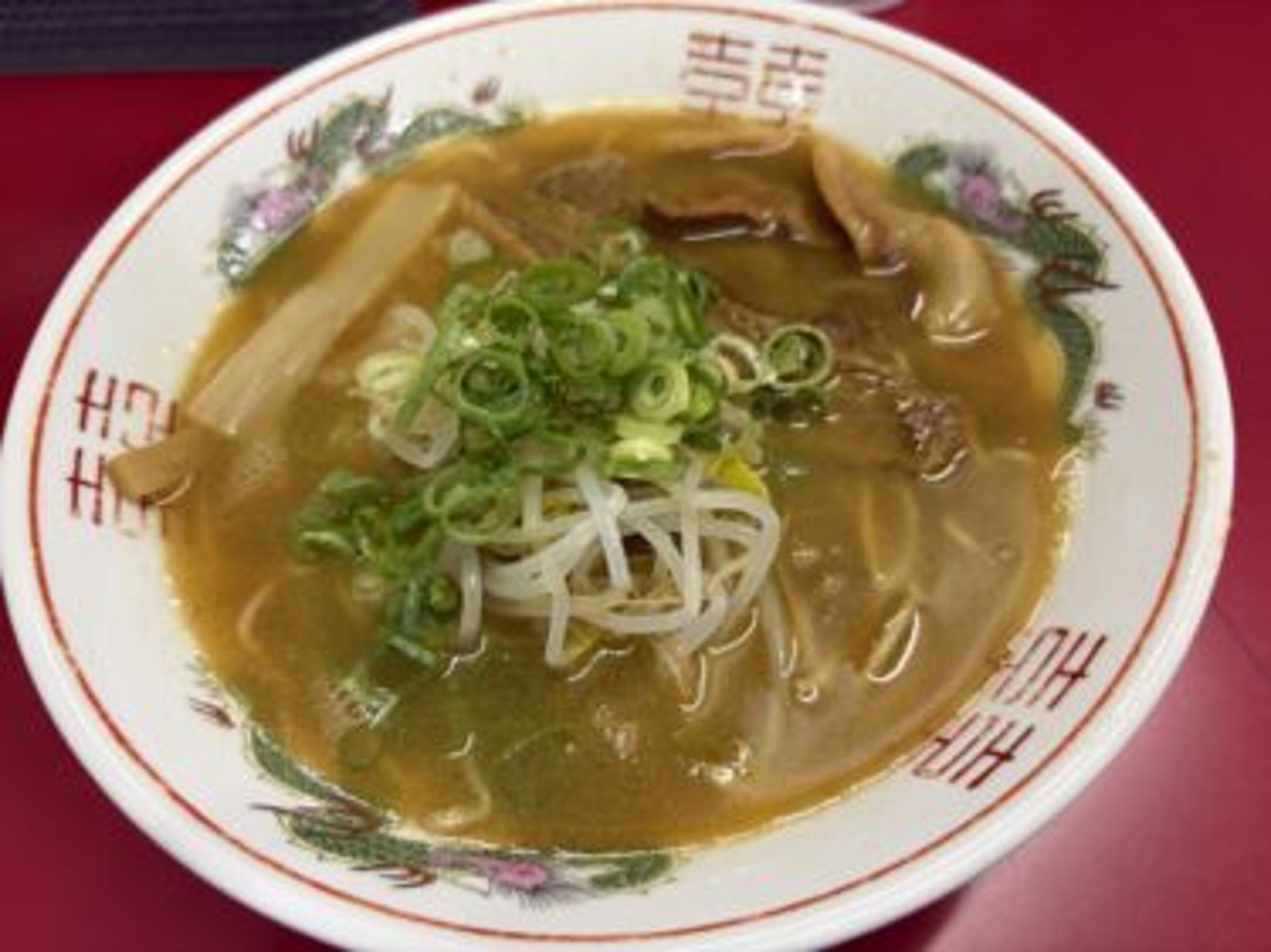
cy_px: 476
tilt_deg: -57.1
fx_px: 954
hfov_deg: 67.3
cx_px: 636
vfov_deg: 53.0
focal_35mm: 26
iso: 160
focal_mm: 5.96
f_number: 1.6
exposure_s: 1/60
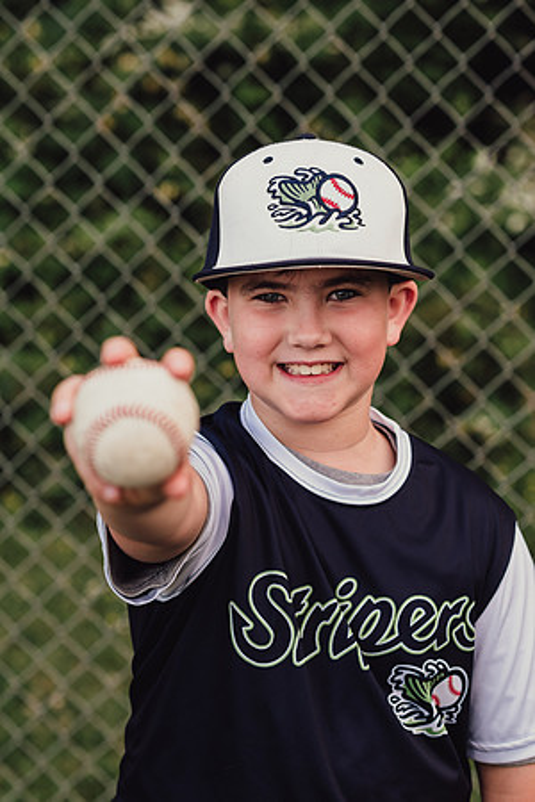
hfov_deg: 16.1
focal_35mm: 85
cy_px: 401
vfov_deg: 23.9
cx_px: 268
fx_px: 1895
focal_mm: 85
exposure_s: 1/320
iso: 200
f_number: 4
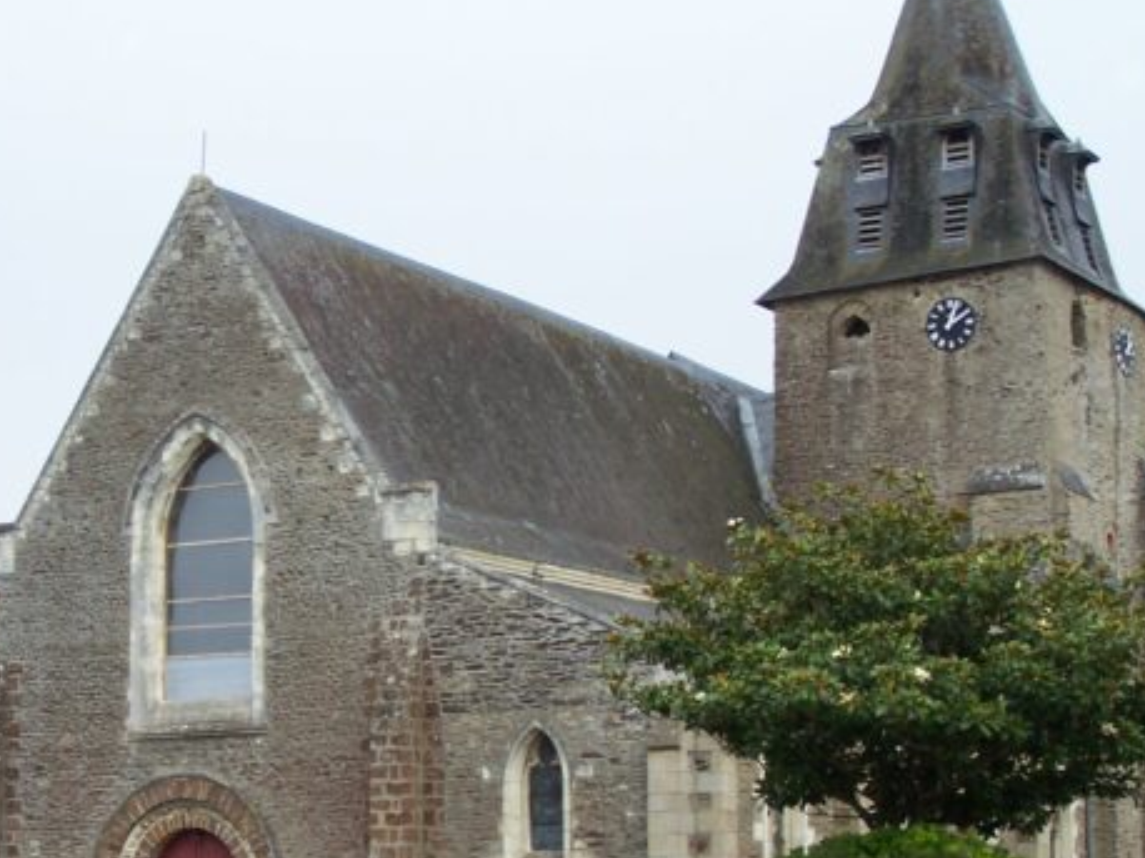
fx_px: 3273
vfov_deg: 14.9
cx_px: 368
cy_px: 560
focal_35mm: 99
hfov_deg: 19.8
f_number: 3.1
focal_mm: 9.8
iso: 80
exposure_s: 1/500
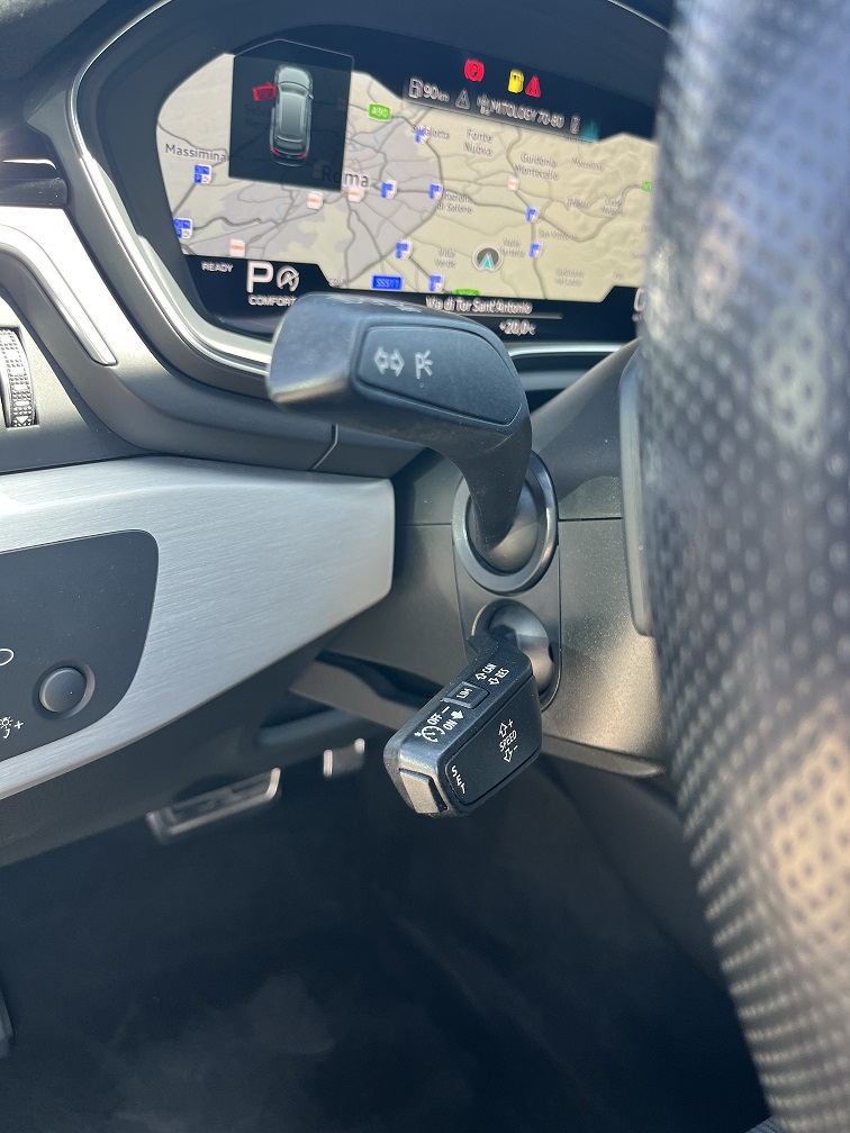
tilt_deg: -23.7
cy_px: 566
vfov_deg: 67.3
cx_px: 425
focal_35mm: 26
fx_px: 851
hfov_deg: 53.1
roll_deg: -8.7
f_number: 1.6
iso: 64
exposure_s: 1/121
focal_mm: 5.1
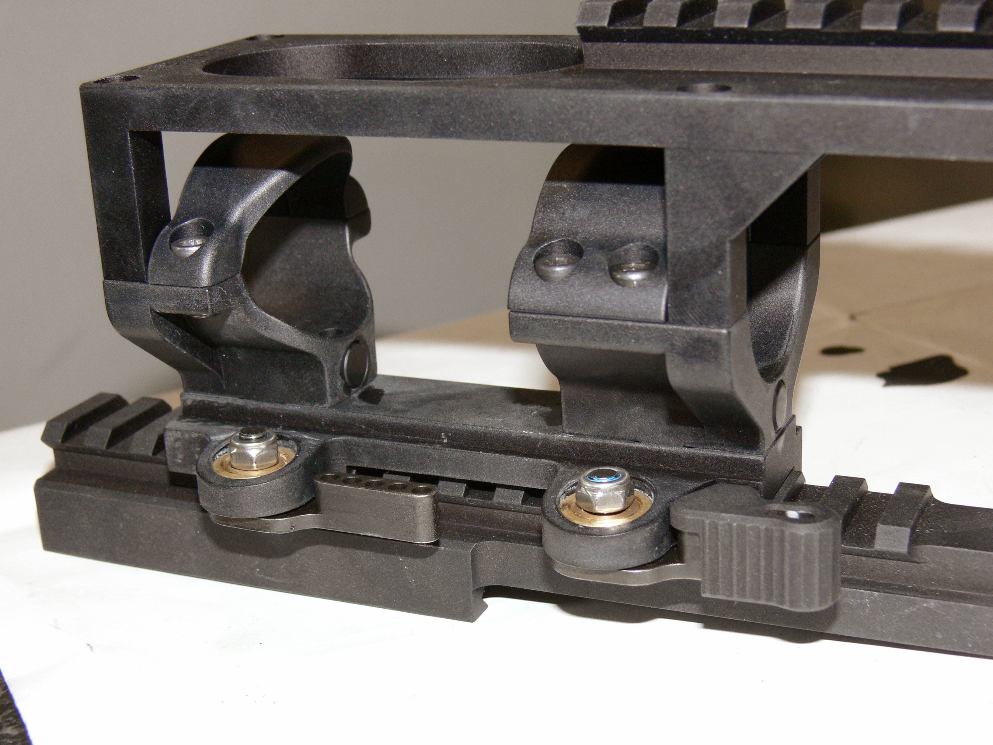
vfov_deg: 25.7
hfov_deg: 33.8
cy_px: 372
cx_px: 496
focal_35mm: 57
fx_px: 1635
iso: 100
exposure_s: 1/30
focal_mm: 12.1
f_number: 4
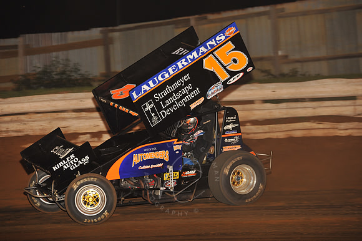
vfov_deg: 8.1
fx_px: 1708
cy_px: 120
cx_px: 181
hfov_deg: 12.1
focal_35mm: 170
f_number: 6.3
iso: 1000
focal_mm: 170
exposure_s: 1/320
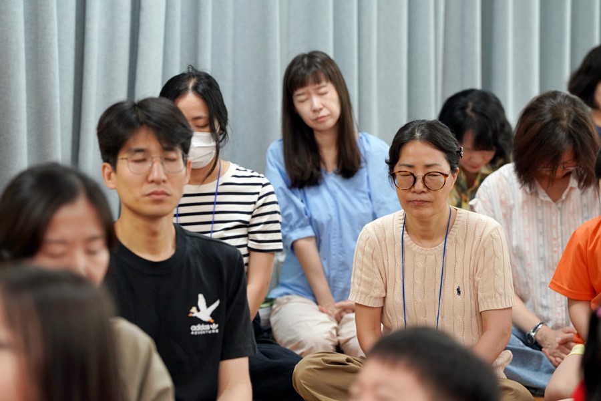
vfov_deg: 10.0
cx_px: 300
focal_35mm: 137
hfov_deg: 15.0
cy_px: 200
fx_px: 2287
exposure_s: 1/160
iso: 2000
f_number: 4
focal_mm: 137
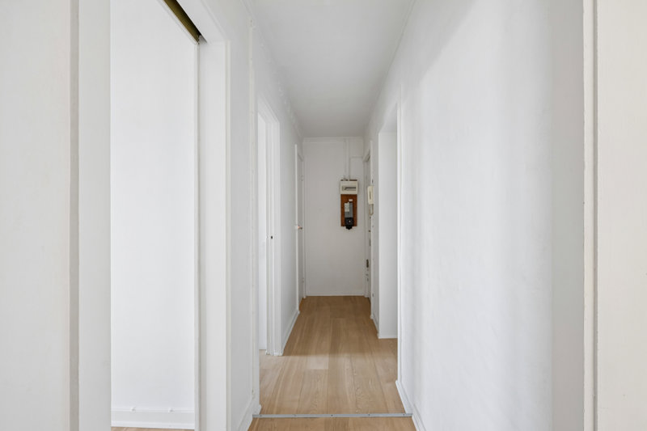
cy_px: 216
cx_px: 324
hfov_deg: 96.7
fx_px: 287
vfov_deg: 73.7
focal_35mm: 16
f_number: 6.3
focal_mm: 16
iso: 400
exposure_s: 1/8
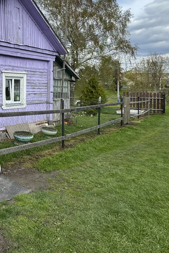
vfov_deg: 62.5
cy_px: 89
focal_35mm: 29
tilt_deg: -1.2
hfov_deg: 35.8
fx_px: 204
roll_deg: +0.9
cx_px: -31
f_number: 2.2
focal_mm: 2.22
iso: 50
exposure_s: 1/1256
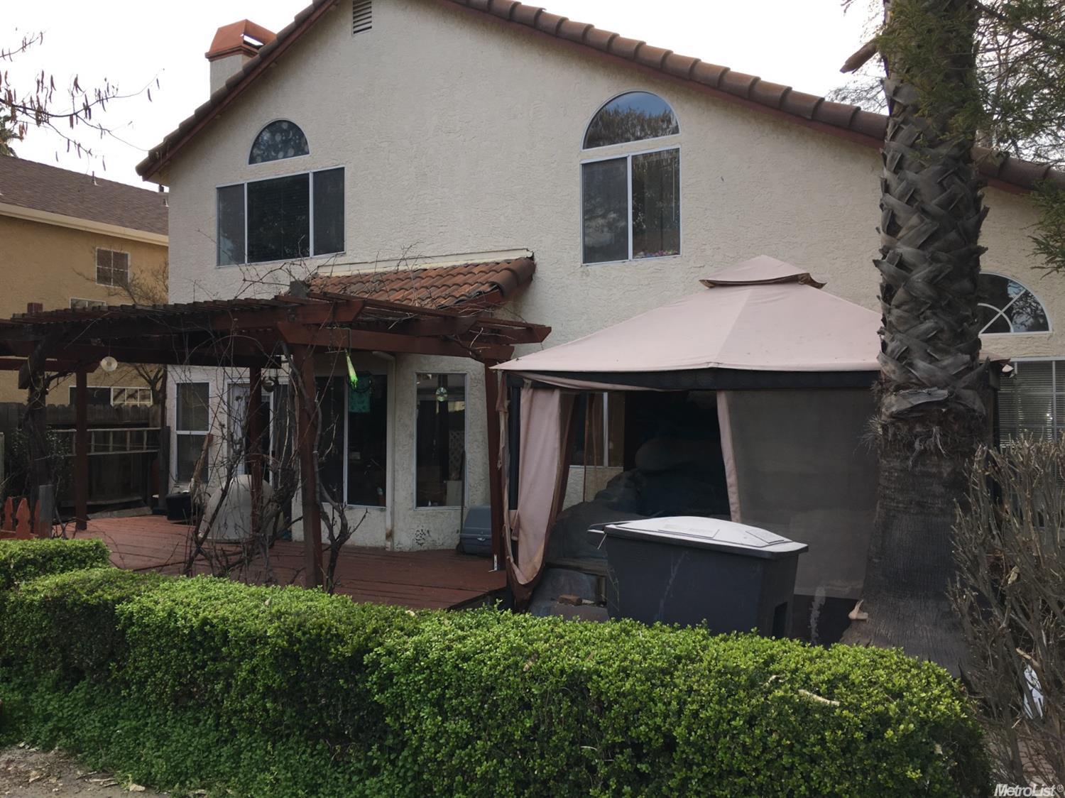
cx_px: 532
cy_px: 399
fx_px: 892
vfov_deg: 48.2
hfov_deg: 61.7
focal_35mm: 29
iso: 25
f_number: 2.2
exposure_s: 1/346
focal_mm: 4.15
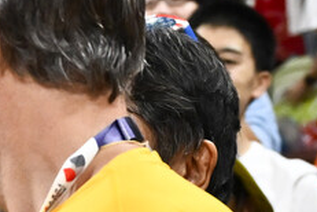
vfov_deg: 4.9
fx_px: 2439
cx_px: -301
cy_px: 231
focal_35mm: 277
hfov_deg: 7.2
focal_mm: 40
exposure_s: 1/2500
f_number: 3.5
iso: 2500
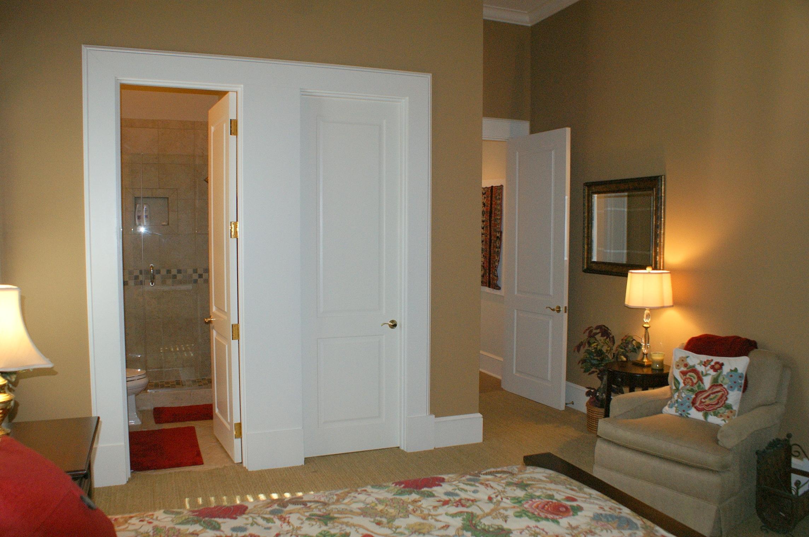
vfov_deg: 47.8
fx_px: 606
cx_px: 404
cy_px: 268
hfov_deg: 67.4
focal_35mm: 27
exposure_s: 1/60
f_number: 5.6
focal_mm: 18
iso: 400
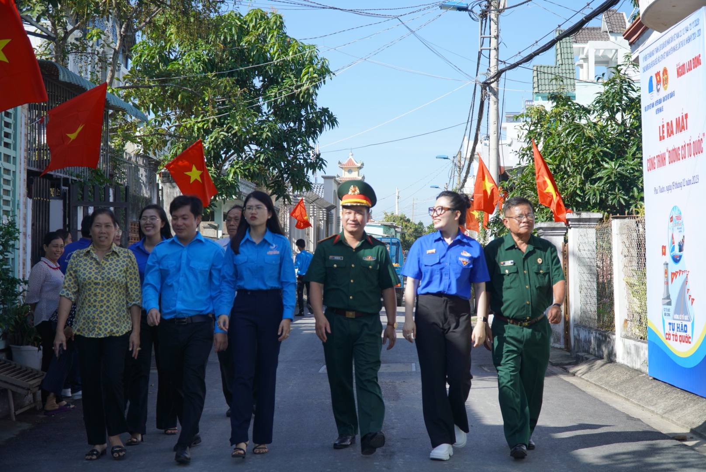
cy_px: 236
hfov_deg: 37.8
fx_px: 1030
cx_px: 353
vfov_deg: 25.8
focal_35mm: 52
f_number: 4.5
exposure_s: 1/500
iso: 100
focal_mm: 35
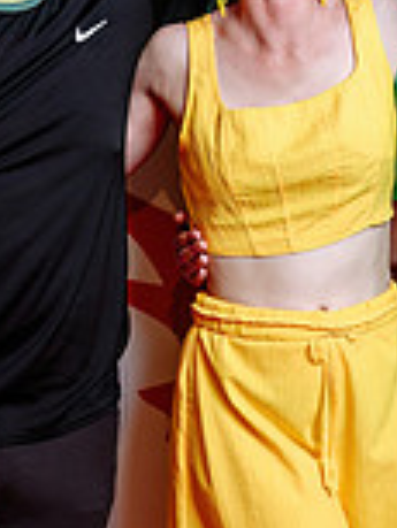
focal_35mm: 140
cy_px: 185
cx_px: 428
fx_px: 2138
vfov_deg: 14.1
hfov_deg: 10.5
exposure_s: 1/160
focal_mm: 38
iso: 200
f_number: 2.8
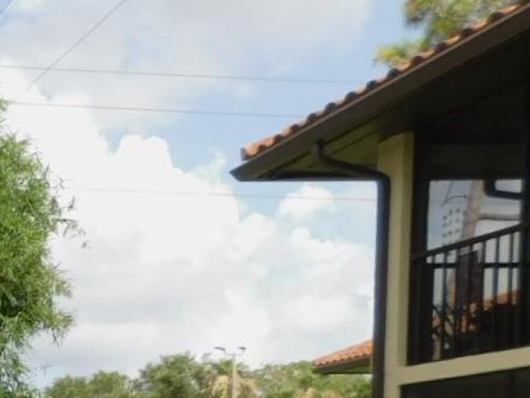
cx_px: -413
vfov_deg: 15.8
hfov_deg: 18.2
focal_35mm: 86
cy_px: 596
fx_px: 1316
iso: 125
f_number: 3
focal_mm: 4.1
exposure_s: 1/1000
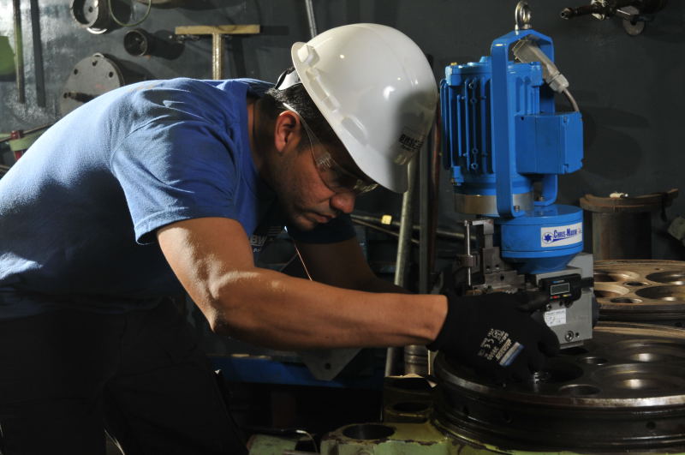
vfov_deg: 20.6
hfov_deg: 30.6
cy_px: 228
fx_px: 1254
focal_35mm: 66
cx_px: 342
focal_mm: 44
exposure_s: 1/60
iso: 400
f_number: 6.3
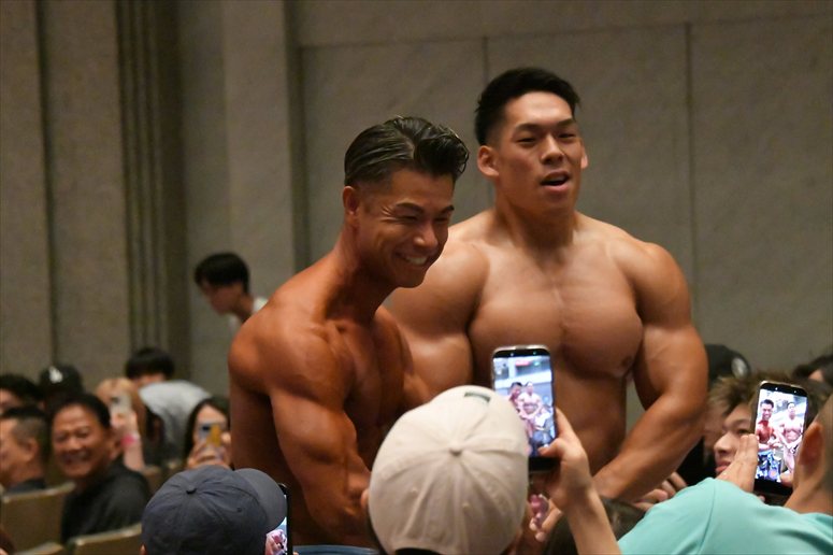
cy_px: 278
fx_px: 3469
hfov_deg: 13.7
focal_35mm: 150
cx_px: 416
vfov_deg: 9.1
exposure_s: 1/400
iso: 25600
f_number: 5.6
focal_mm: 100
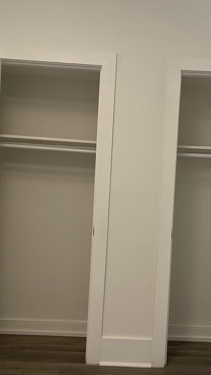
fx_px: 408
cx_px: 130
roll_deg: -3.2
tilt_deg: -3.2
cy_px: 201
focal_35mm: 41
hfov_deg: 28.9
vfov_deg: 49.4
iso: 100
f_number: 1.6
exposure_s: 1/60
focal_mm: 5.1
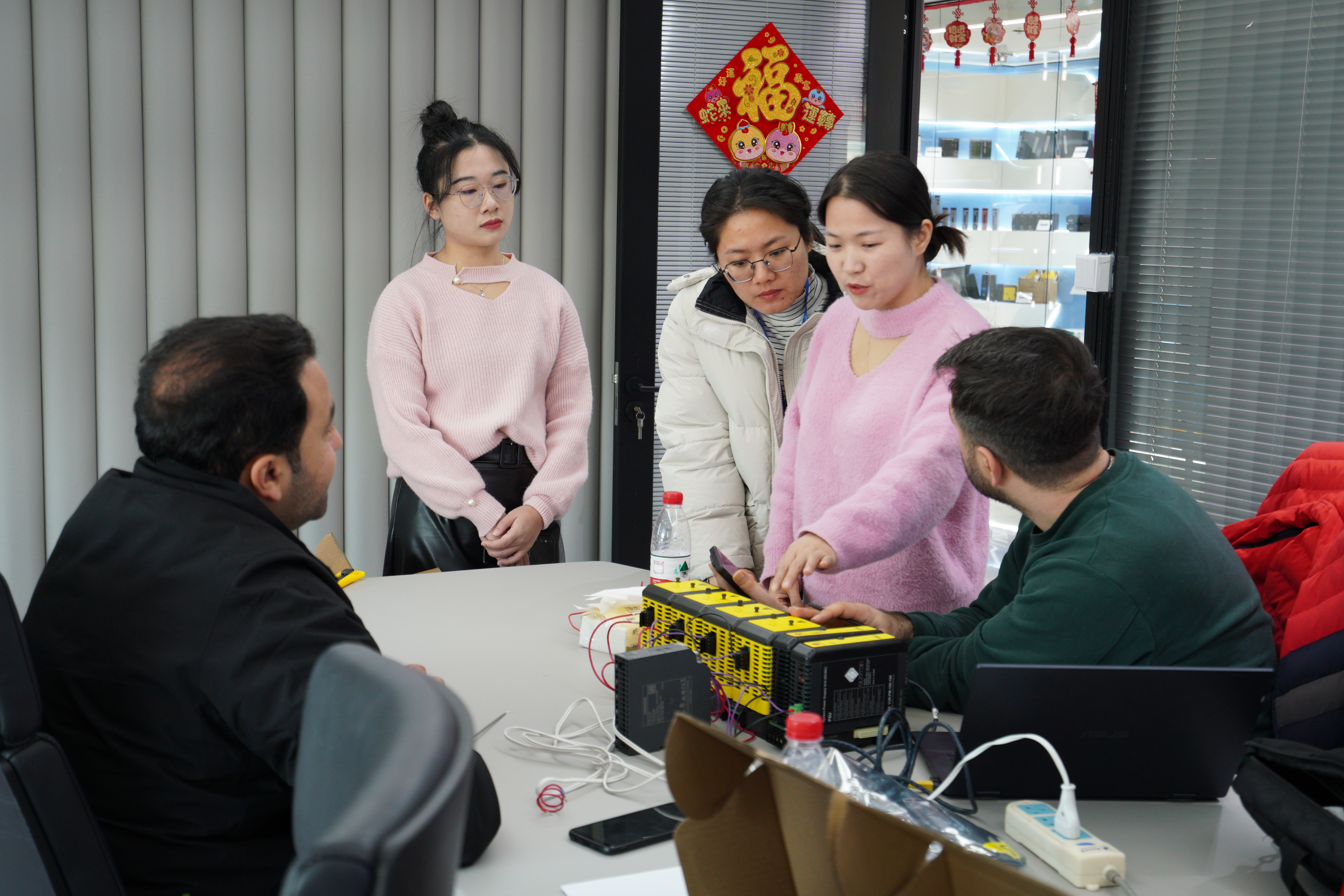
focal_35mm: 48
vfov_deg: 28.1
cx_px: 672
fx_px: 1792
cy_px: 448
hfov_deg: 41.1
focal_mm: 32
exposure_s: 1/25
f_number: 4
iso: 400
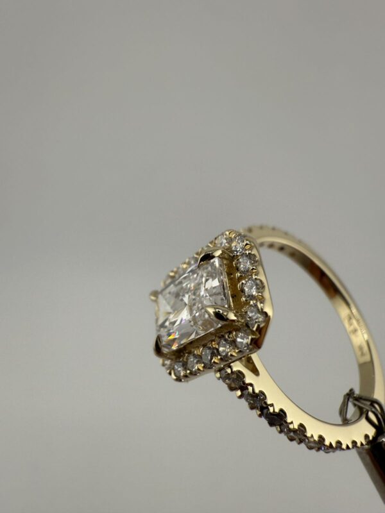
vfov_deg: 71.6
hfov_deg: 56.8
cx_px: 192
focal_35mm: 24
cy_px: 256
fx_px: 356
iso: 40
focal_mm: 2.22
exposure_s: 1/1976
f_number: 2.2
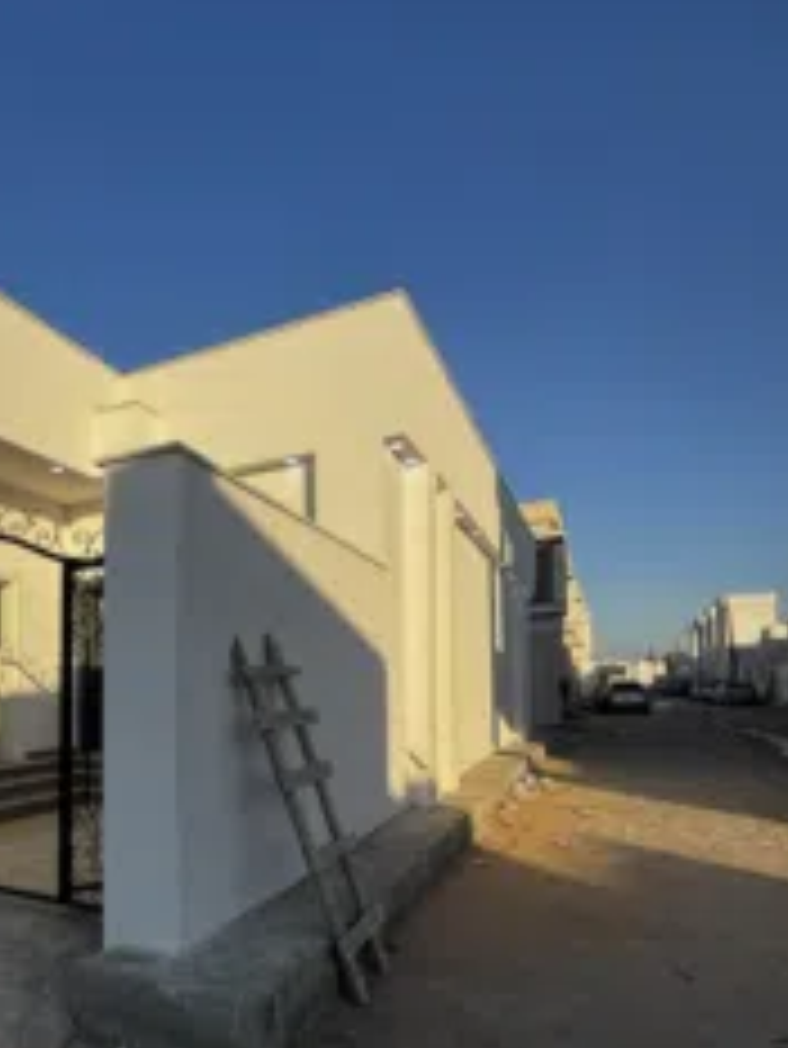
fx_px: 728
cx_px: 131
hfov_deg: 52.3
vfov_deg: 70.1
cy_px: 670
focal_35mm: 24
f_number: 2.2
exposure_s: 1/2208
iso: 40
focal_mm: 2.22
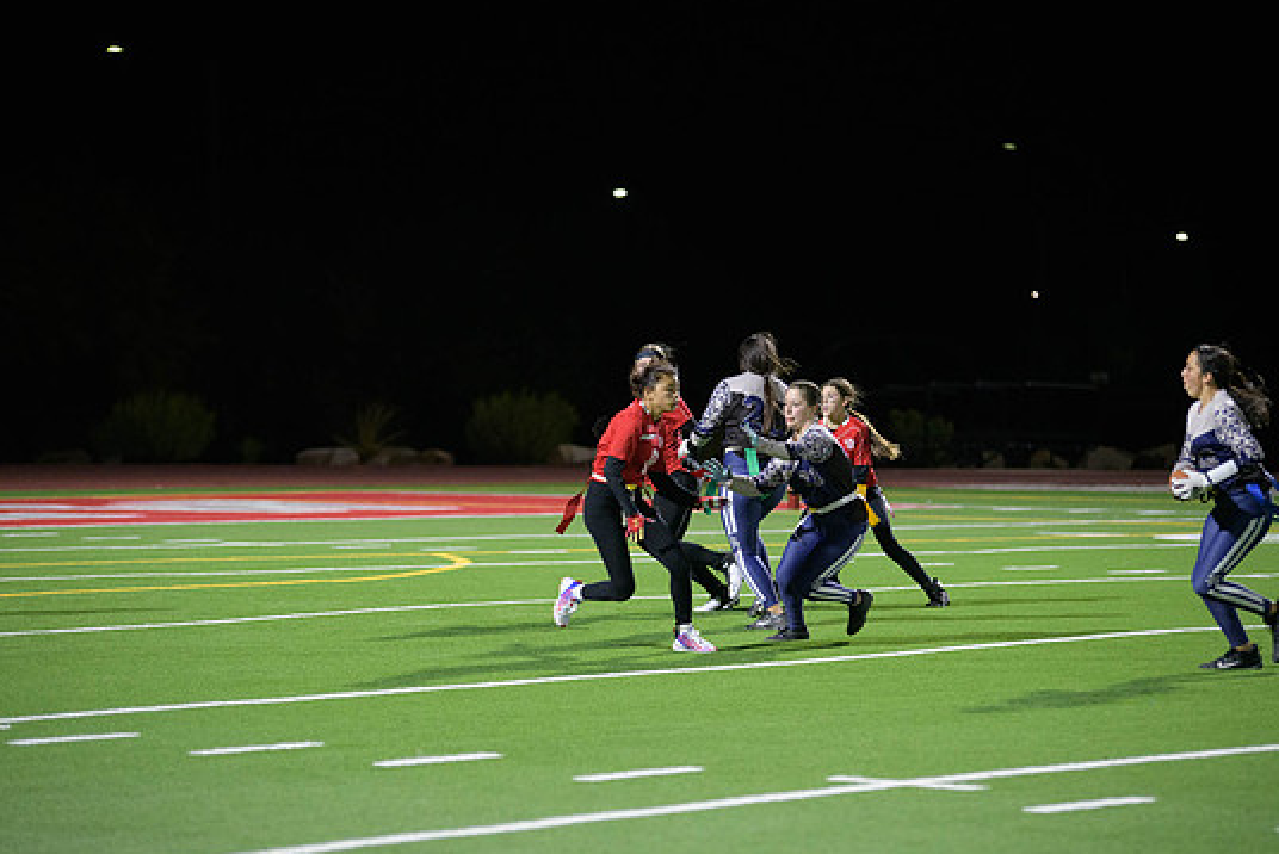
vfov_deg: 9.4
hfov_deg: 14.0
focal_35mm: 146
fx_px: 5190
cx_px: 635
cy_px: 445
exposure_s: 1/640
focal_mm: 135
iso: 4000
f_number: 2.8
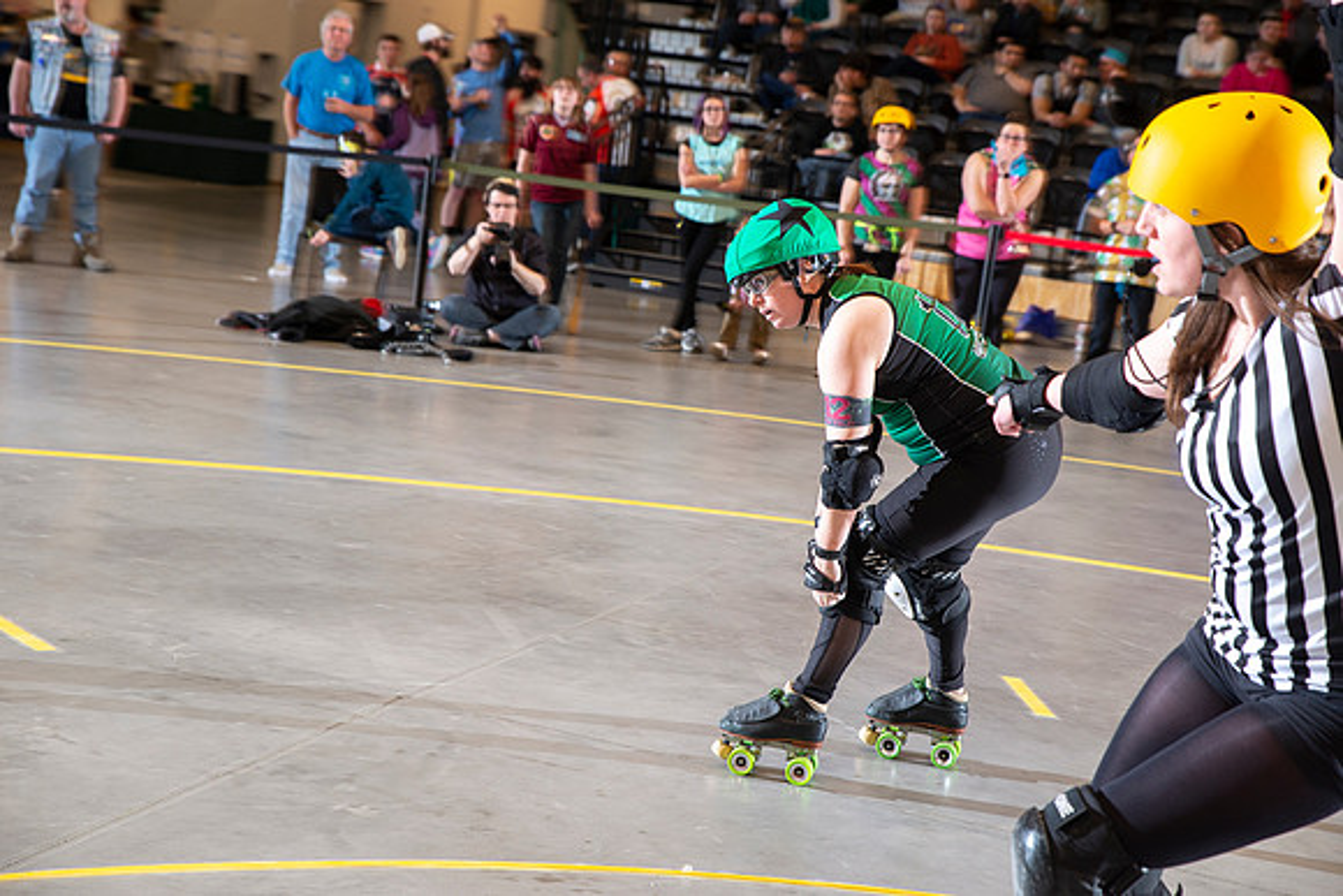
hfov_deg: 28.8
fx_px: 2612
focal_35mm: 70
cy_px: 448
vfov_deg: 19.5
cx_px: 672
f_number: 5.6
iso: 640
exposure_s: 1/160
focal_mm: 70
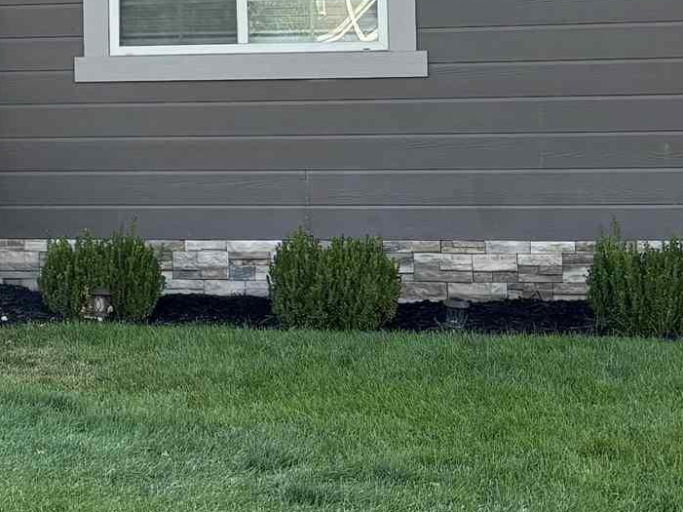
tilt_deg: +7.2
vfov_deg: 12.8
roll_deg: +0.3
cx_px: -139
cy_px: -14
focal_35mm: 114
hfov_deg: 16.5
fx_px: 2248
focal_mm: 5.96
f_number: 1.6
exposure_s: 1/351
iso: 50
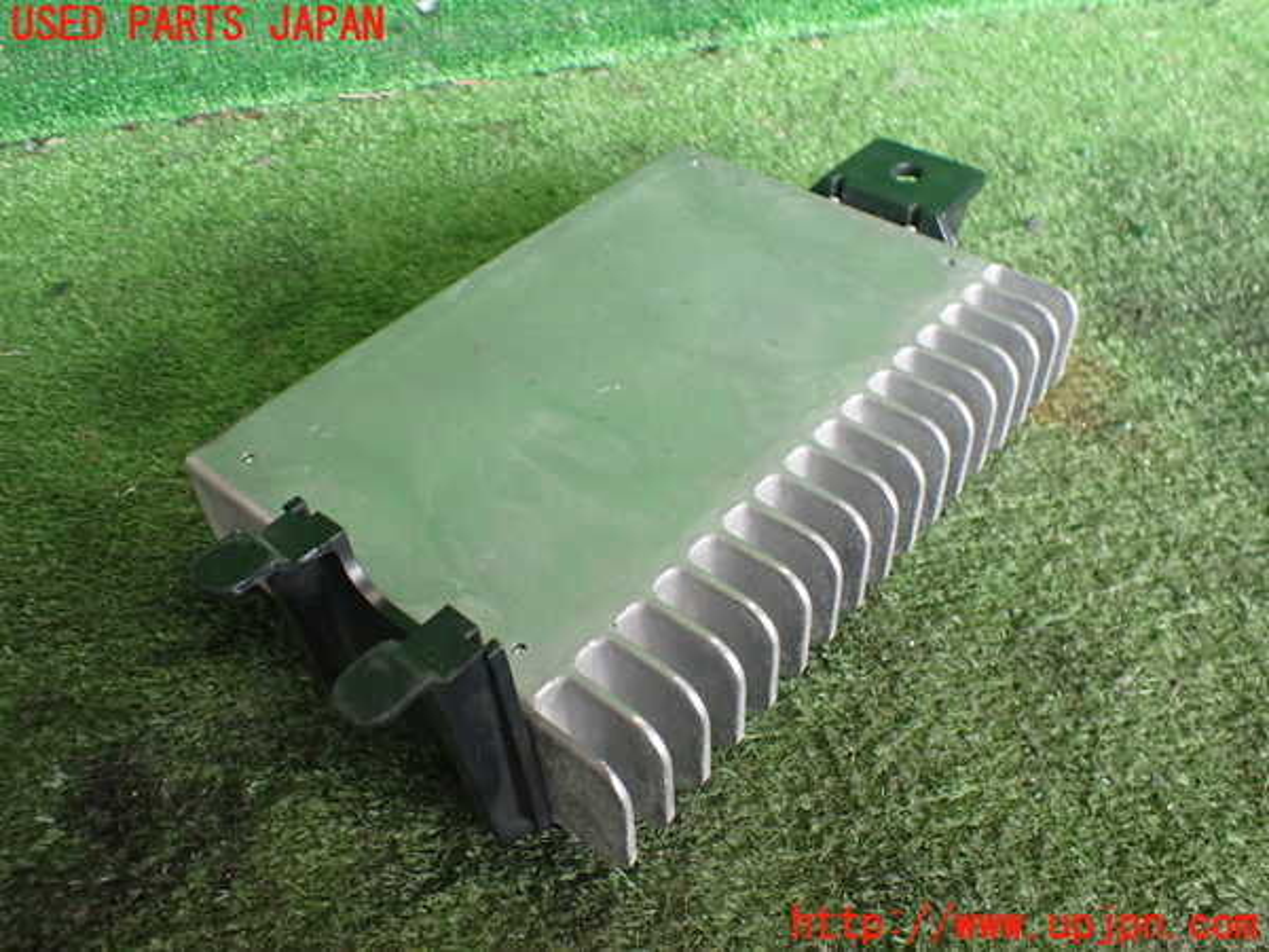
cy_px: 476
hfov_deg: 60.0
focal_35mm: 30
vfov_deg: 46.8
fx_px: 1100
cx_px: 634
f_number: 2.3
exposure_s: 1/125
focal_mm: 5.4
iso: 500
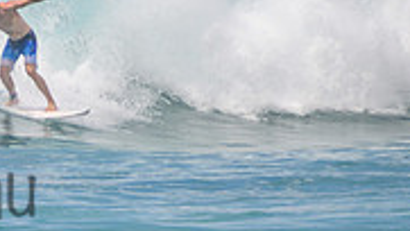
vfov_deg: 0.7
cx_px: -53
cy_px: 109
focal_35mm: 1840
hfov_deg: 1.2
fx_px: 20013
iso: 280
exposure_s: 1/2000
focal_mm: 400
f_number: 5.6
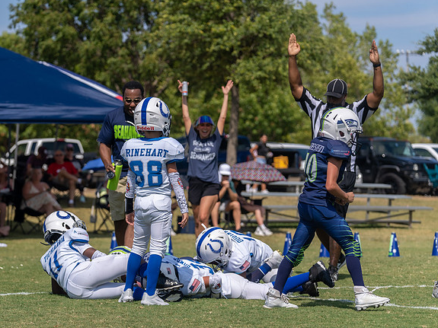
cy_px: 190
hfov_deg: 13.2
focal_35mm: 150
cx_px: 151
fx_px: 1898
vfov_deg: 9.9
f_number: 4
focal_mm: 118
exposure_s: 1/1600
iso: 100
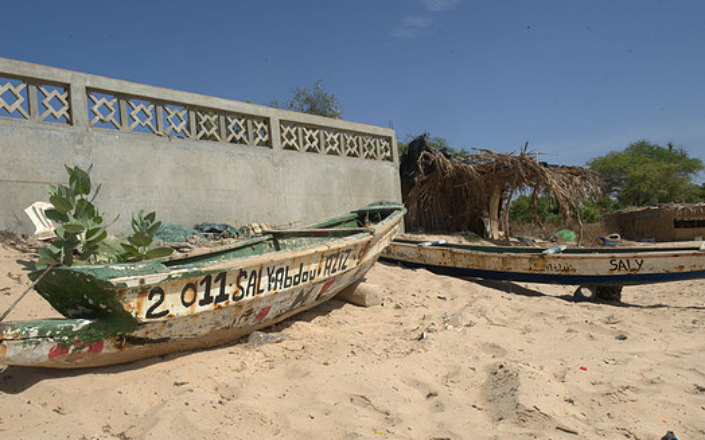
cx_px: 335
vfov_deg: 36.1
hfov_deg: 55.3
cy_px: 258
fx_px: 672
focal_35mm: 35
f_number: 18
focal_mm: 31
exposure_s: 1/80
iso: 100
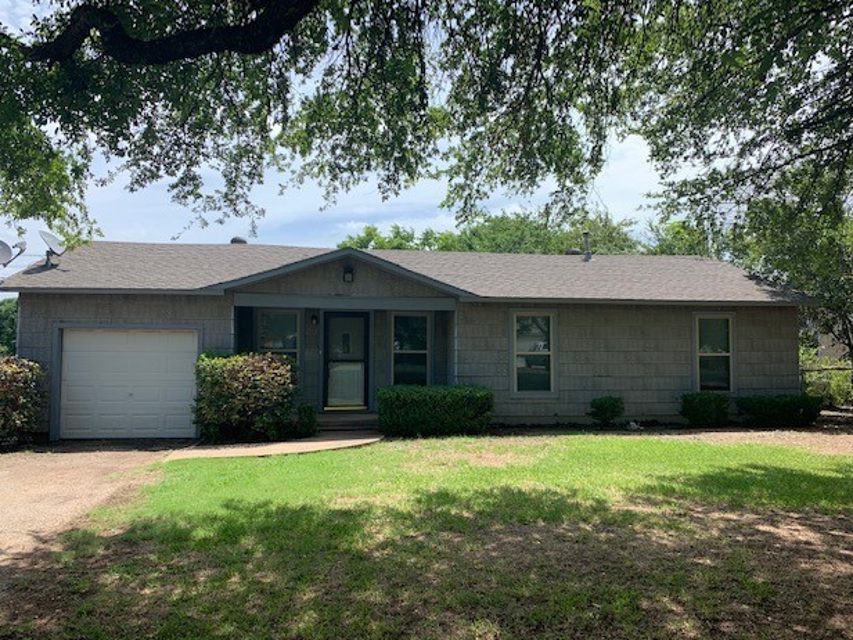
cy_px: 321
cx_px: 426
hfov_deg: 65.3
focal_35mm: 27
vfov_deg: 51.4
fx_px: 665
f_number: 1.8
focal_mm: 4.25
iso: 25
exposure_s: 1/1560
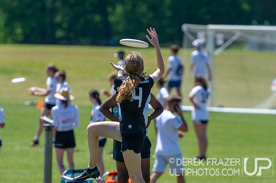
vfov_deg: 2.4
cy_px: 123
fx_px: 4397
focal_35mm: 574
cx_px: 131
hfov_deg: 3.6
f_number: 4
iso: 320
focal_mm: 280
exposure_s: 1/2000
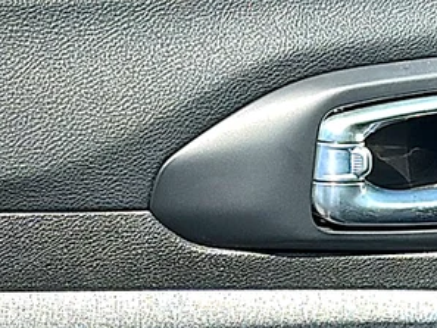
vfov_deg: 12.8
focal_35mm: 113
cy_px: 374
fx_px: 1427
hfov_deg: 17.4
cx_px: 207
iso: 80
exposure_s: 1/2364
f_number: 1.78
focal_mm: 6.86
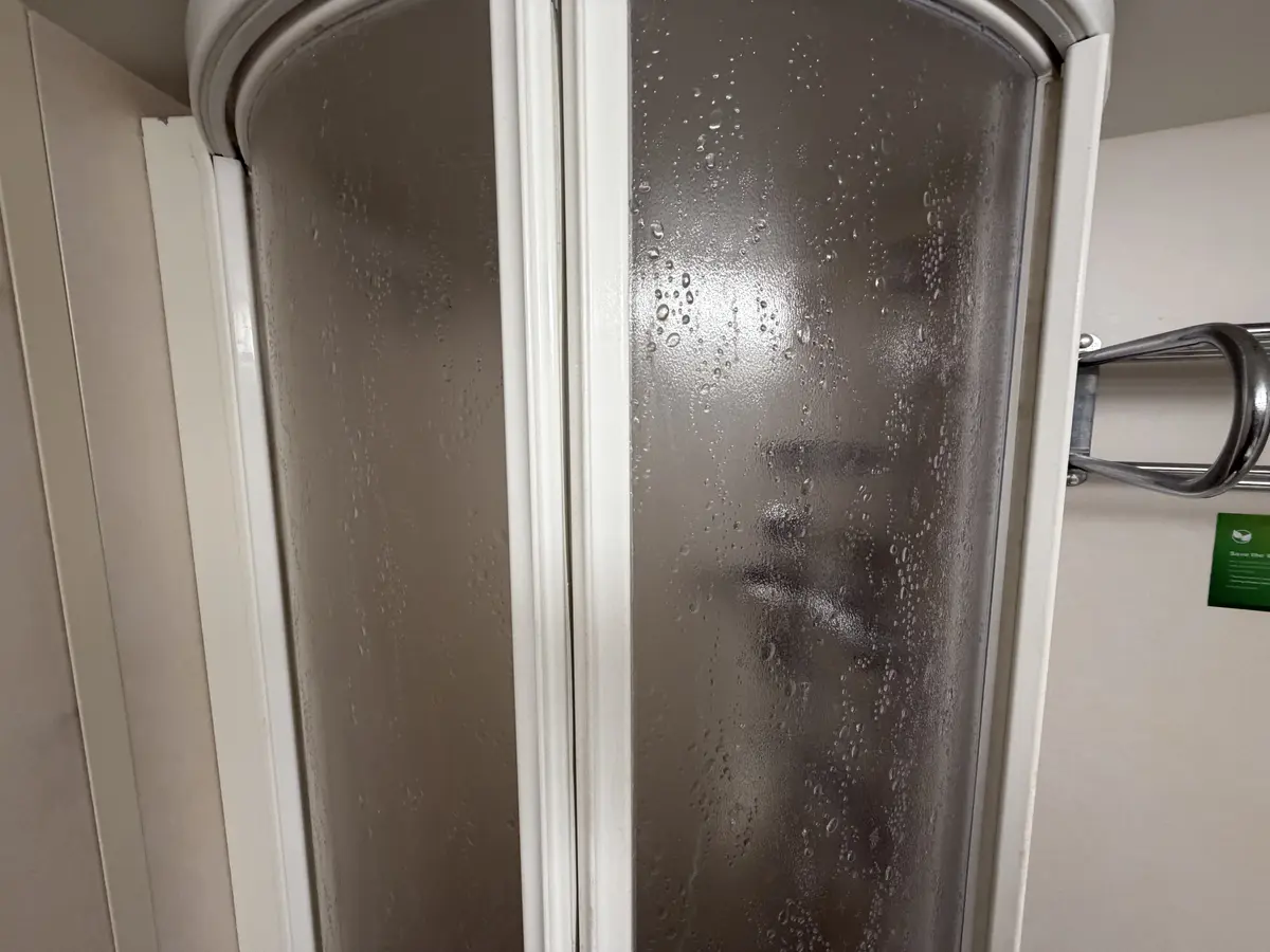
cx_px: 635
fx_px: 514
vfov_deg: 85.7
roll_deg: +1.2
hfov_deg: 102.1
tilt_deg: -6.0
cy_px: 476
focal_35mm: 14
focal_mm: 2.22
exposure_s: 1/120
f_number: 2.2
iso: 320
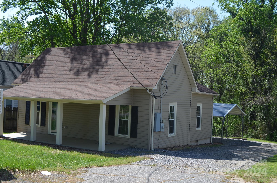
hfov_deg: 46.5
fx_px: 322
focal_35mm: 42
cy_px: 92
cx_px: 138
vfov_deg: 31.7
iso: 180
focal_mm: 28
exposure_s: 1/250
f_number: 8
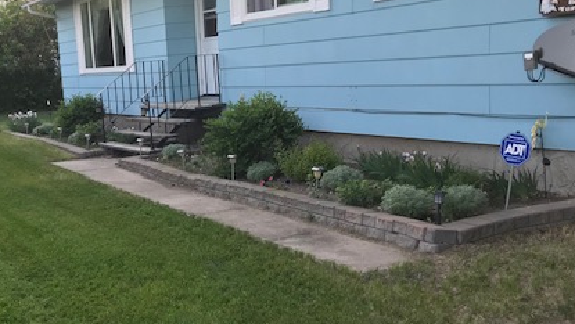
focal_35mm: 47
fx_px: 717
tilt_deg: -8.3
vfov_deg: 25.5
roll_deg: +2.7
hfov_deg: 42.4
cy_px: 177
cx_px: 147
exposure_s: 1/120
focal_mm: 3.99
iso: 40
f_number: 1.8
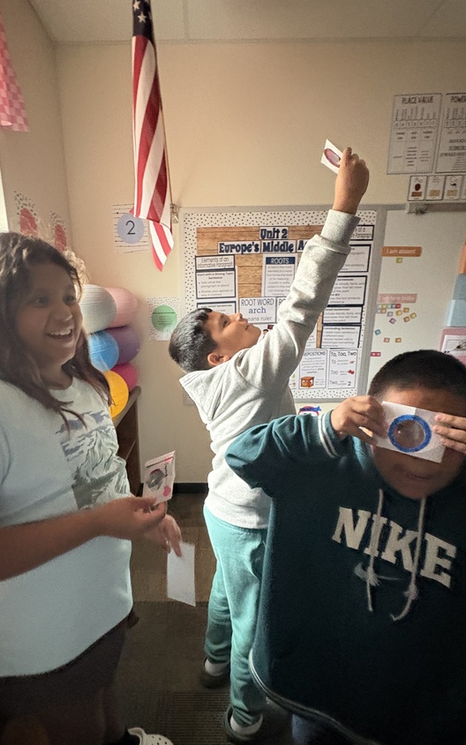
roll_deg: +0.2
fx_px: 366
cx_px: 200
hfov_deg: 64.7
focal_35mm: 18
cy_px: 409
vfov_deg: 90.8
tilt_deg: -13.7
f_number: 2.2
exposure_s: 1/30
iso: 800
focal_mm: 2.22
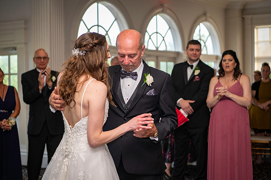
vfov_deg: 19.4
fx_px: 527
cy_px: 90
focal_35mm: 70
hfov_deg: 28.9
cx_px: 136
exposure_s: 1/125
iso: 800
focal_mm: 70
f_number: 3.5
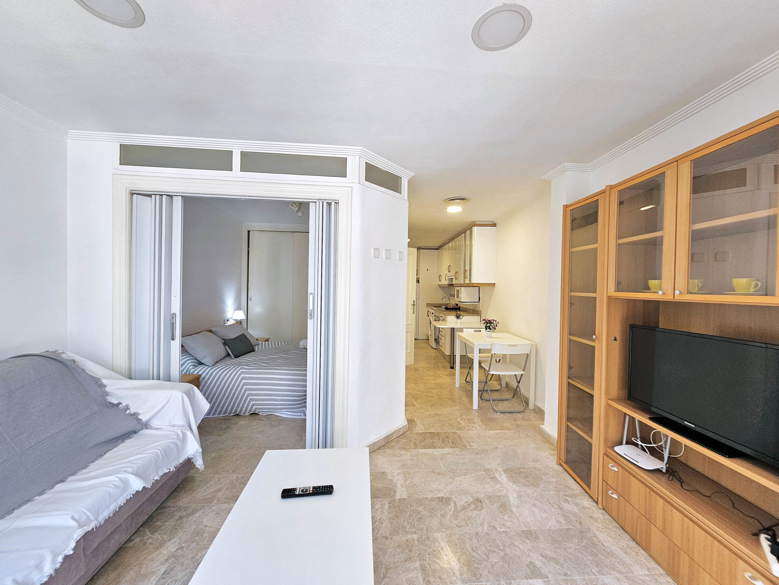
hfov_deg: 106.2
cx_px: 390
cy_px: 292
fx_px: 293
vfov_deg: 89.9
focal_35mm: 13
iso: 64
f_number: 2.2
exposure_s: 1/50
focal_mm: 2.2
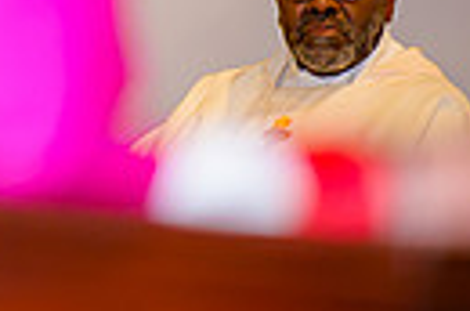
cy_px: -313
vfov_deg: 2.9
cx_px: -452
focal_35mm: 470
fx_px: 6121
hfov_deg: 4.3
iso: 200
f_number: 1.4
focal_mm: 105
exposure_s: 1/125
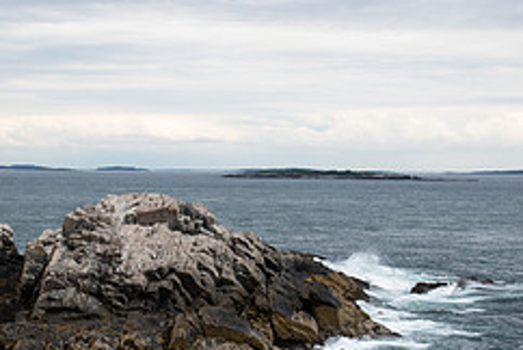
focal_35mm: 91
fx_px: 1324
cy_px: 269
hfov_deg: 21.5
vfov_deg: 15.0
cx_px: -13
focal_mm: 38
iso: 100
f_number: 14
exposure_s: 1/60
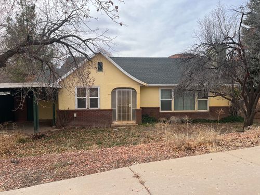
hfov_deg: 67.3
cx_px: 130
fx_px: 195
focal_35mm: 26
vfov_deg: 53.1
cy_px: 98
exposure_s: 1/1441
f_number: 1.6
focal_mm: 5.1
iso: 50
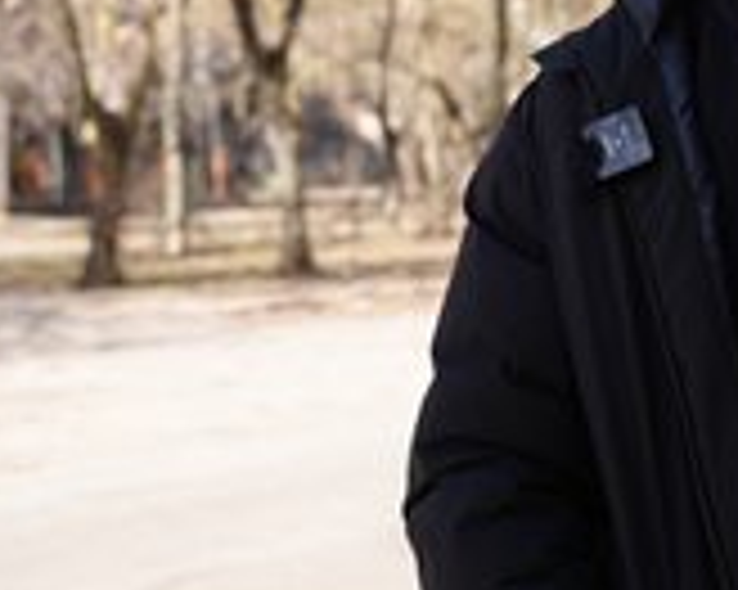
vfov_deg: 16.1
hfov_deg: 20.1
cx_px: 626
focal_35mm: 94
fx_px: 2052
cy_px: 52
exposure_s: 1/200
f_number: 4
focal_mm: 41
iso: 80
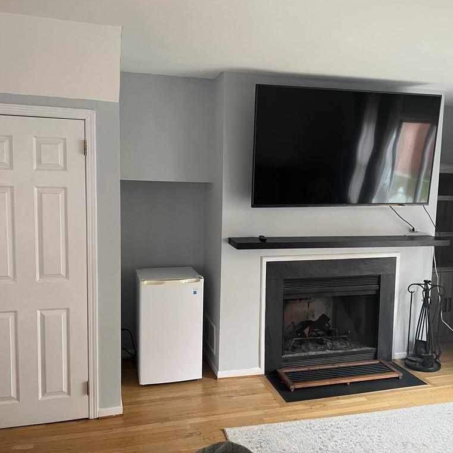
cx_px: 248
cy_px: 226
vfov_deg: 52.5
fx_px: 459
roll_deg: -1.3
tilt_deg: -5.0
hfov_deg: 52.5
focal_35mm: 31
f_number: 1.5
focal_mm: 5.7
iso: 160
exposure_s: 1/60
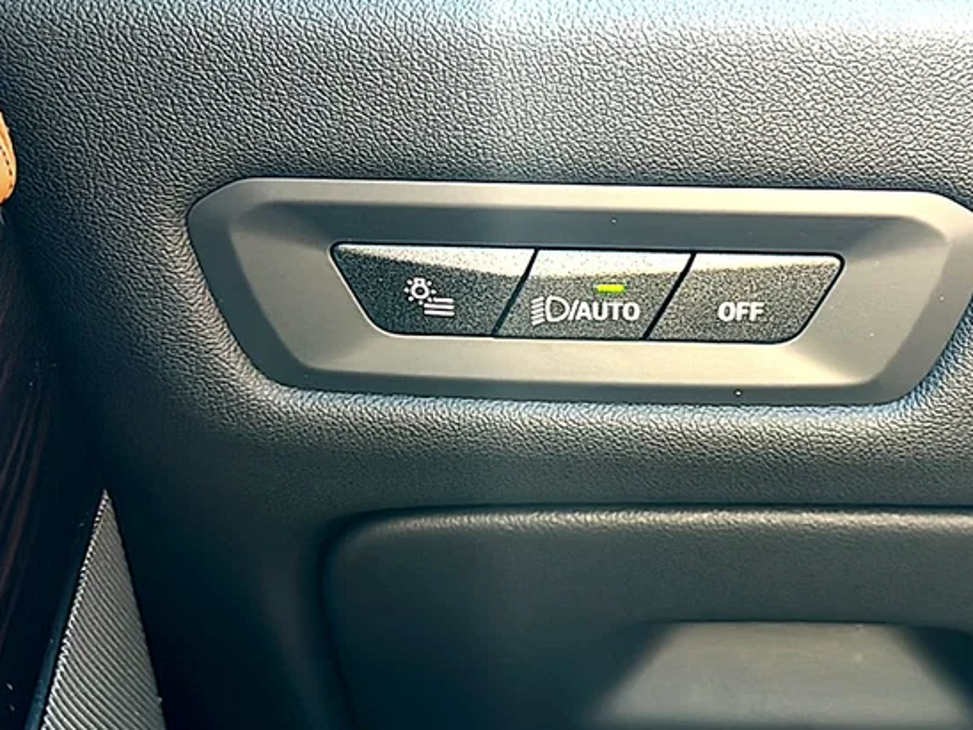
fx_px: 1293
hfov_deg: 41.1
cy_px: 280
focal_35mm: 46
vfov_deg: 31.4
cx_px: 570
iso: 125
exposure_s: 1/80
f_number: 1.78
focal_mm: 6.86
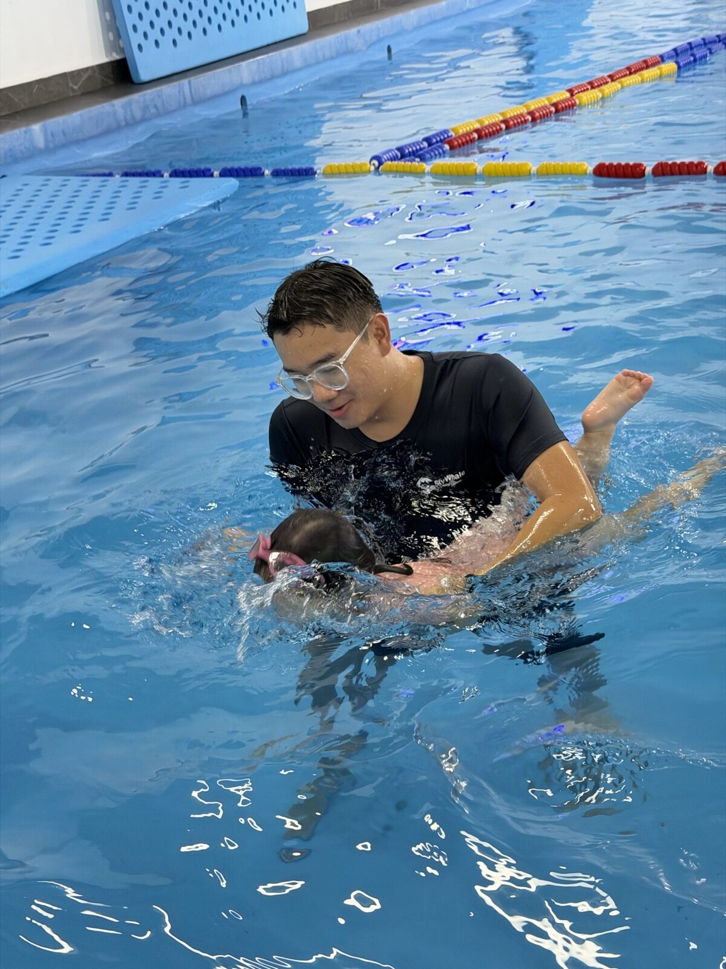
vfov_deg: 39.7
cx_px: 363
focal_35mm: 48
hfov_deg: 30.3
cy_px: 484
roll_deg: +5.5
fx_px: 1342
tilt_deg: -23.0
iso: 64
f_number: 1.78
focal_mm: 6.76
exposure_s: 1/50
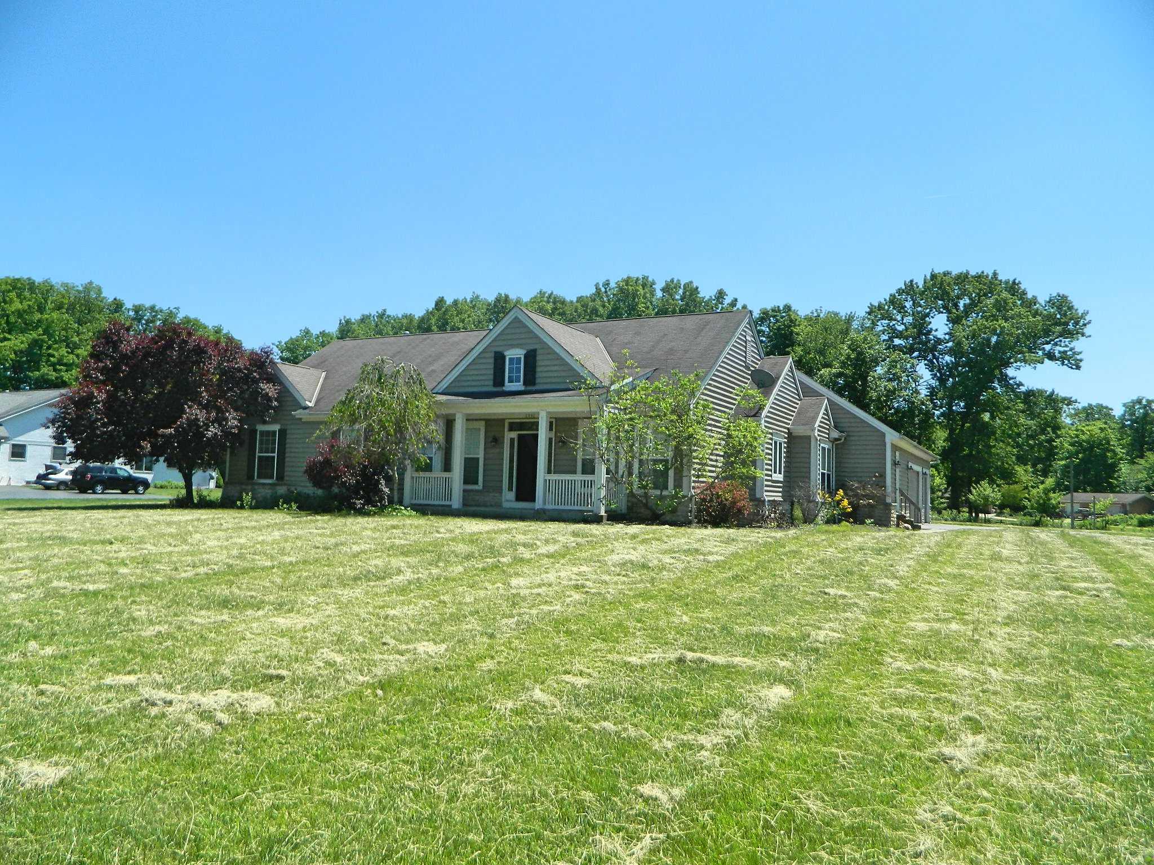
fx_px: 833
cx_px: 577
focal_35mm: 25
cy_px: 432
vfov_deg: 54.9
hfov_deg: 69.4
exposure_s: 1/800
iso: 80
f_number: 3.1
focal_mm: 4.5
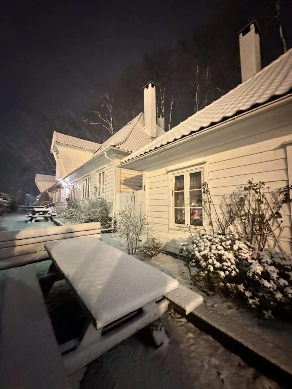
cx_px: 146
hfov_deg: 85.7
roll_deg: -0.3
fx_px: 157
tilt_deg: +4.0
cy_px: 194
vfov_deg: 102.1
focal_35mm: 14
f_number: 2.2
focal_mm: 2.22
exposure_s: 1/33
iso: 1250
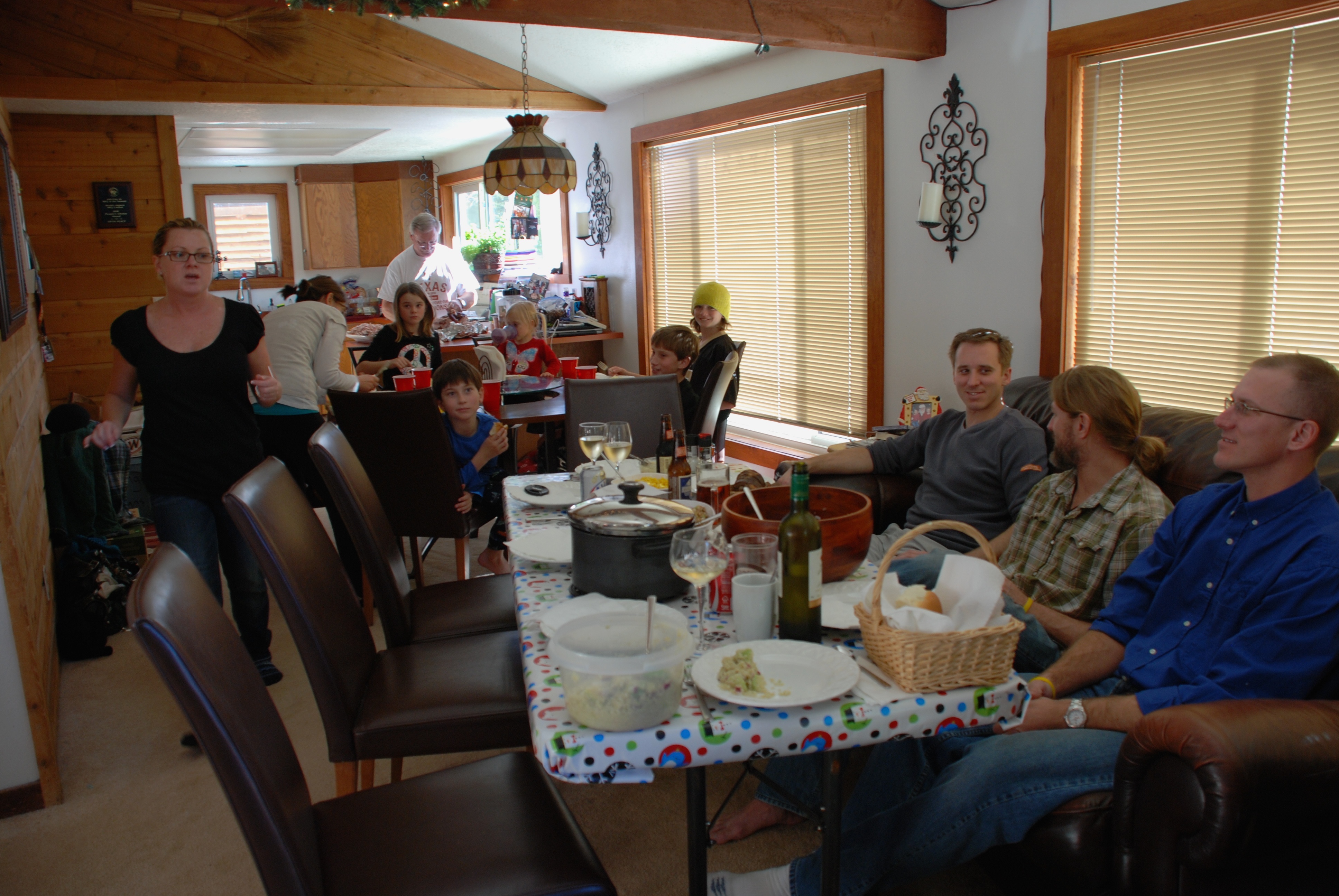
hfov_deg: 67.3
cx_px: 670
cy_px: 448
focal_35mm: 27
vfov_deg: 48.0
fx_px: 1005
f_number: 3.5
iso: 200
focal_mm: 18
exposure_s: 1/50
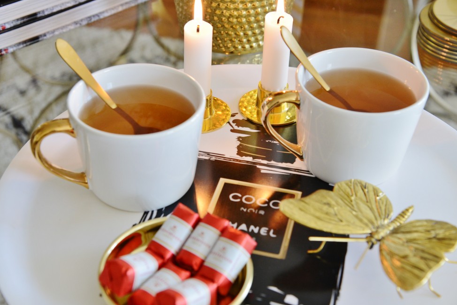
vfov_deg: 22.3
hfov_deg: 32.9
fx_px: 775
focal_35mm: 61
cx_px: 233
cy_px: 159
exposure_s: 1/80
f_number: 5.6
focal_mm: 58
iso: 1600
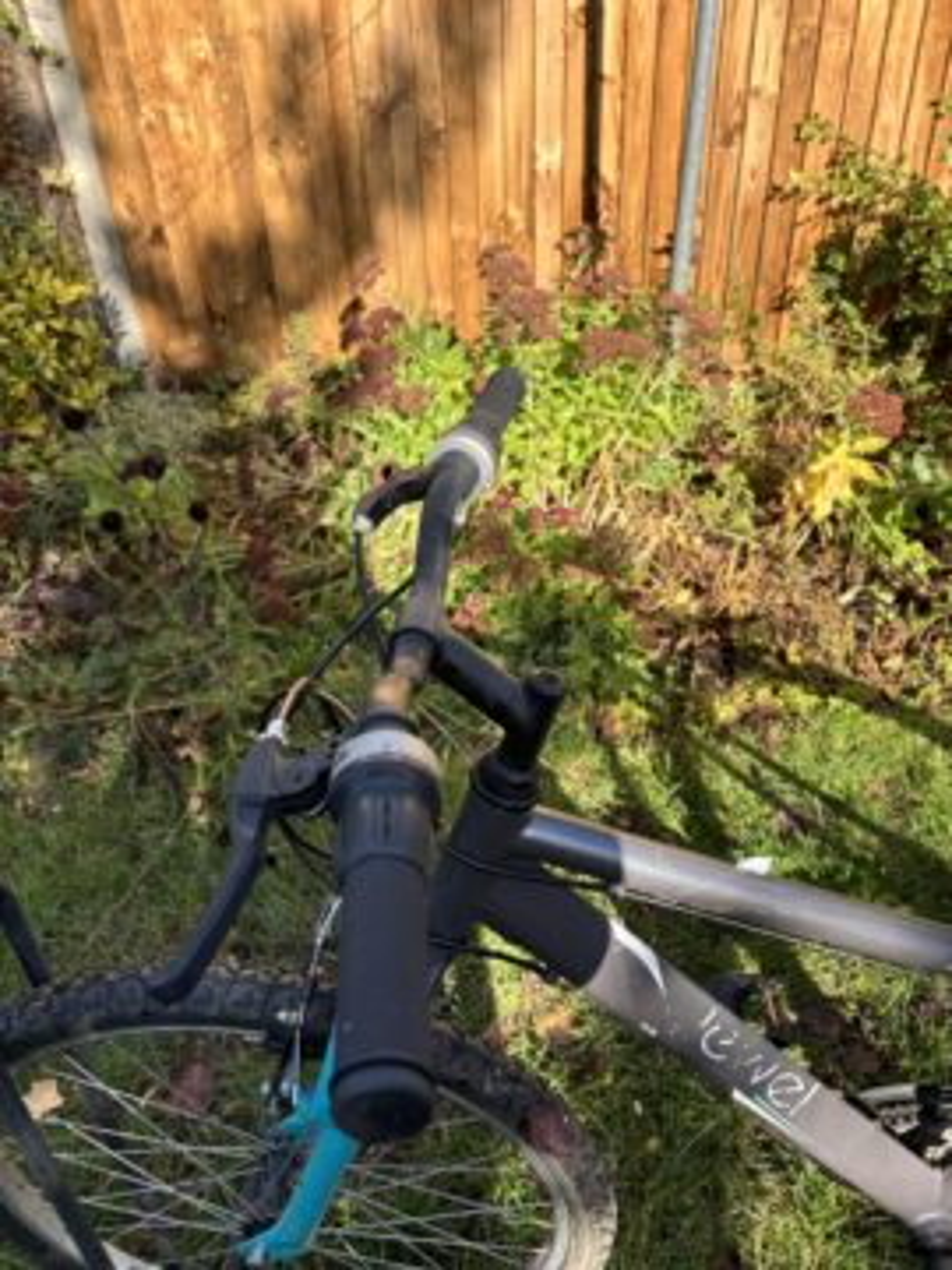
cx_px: 476
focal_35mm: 26
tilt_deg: -35.5
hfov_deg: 53.1
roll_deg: +4.0
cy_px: 635
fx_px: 953
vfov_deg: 67.3
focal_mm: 5.96
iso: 50
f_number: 1.6
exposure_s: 1/918
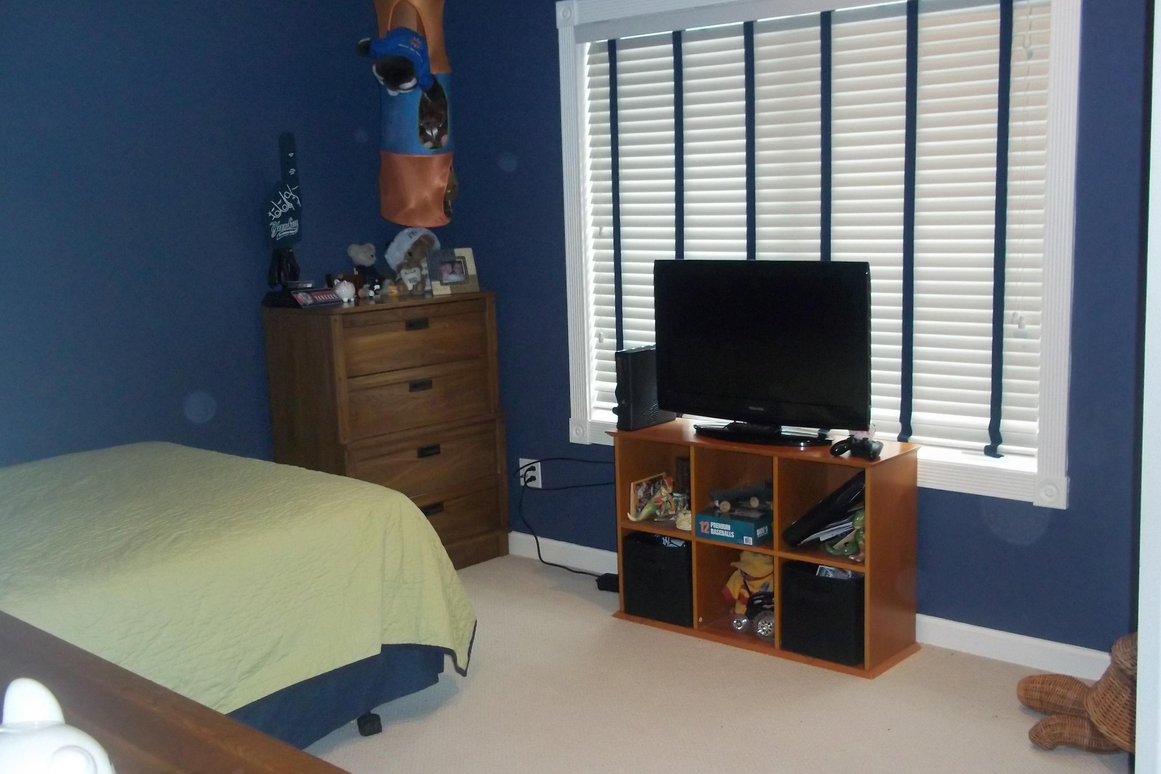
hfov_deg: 50.7
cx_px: 585
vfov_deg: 35.1
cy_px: 399
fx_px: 1225
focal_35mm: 38
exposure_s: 1/30
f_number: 3.1
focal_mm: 6.5
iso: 320
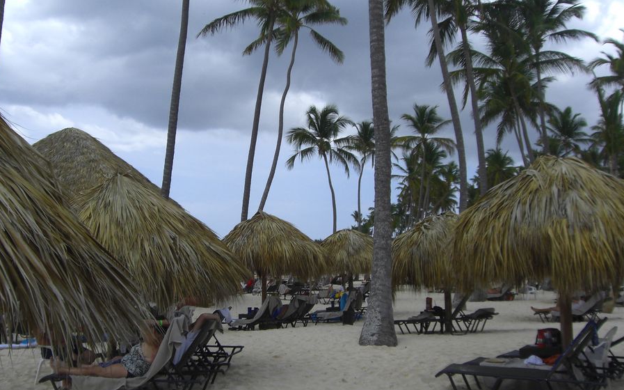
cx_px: 273
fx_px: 782
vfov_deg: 28.0
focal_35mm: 46
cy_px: 200
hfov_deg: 43.4
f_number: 8
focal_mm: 6.2
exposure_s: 1/125
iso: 64
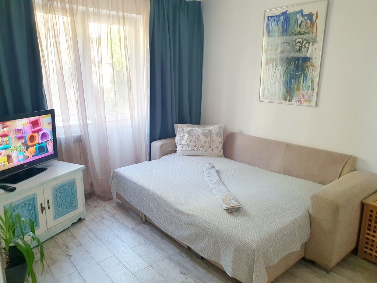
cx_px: 188
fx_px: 283
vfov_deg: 53.1
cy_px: 142
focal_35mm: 26
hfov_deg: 67.3
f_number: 2.4
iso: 160
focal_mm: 4.32
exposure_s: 1/50
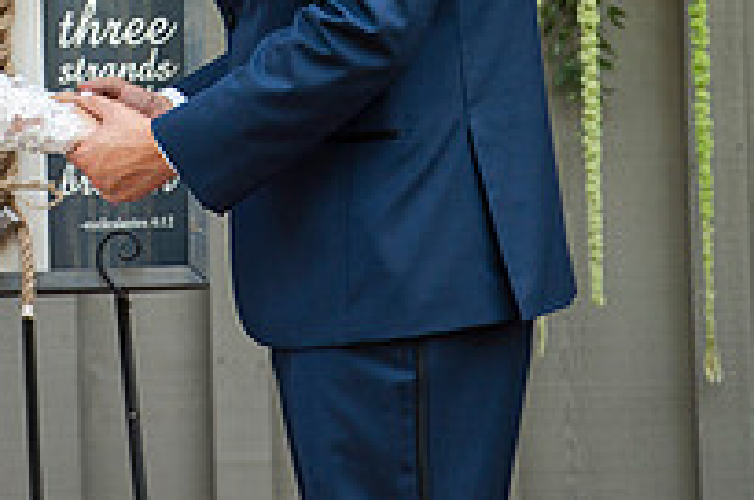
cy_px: -176
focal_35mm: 567
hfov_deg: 3.6
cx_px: 132
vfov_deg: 2.4
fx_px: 11857
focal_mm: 200
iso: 400
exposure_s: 1/400
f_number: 3.5
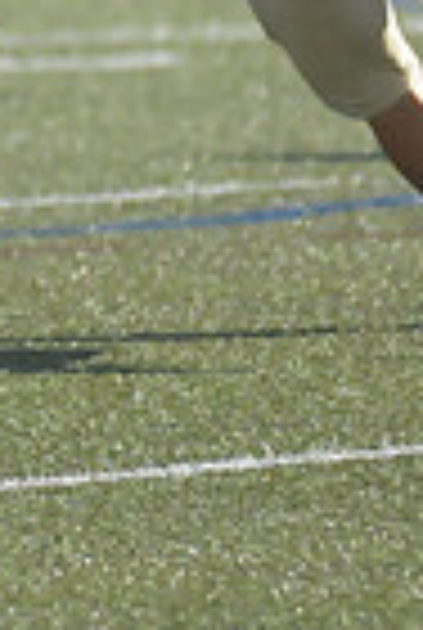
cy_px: -128
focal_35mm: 1362
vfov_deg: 1.5
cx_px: -670
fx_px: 23886
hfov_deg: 1.0
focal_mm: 220
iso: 1600
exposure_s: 1/5000
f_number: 4
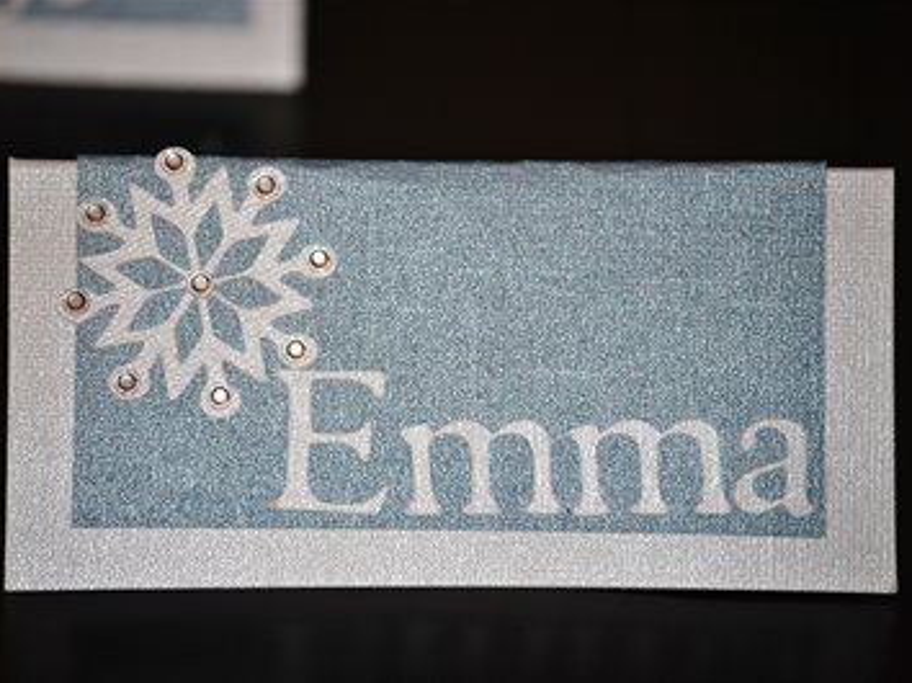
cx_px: 428
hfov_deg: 11.5
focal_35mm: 172
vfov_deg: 8.6
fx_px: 4516
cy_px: 340
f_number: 4.8
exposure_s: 1/60
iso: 200
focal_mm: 105
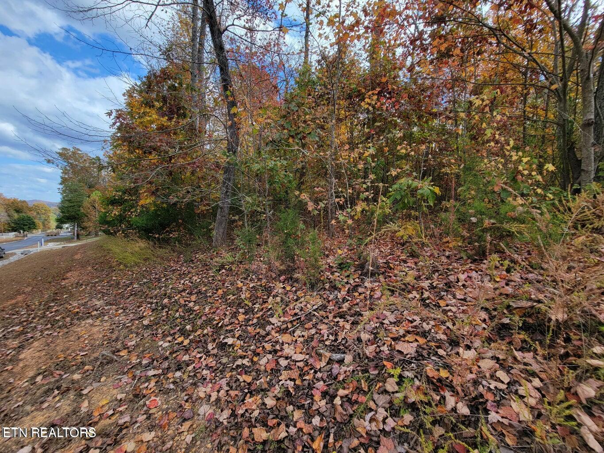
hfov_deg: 106.2
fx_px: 227
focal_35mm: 13
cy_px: 226
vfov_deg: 89.9
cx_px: 302
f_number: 2.2
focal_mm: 2.2
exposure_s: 1/583
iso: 50
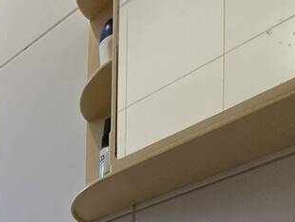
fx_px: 511
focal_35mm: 60
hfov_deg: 24.4
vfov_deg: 17.4
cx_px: -158
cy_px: 445
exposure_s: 1/120
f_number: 1.9
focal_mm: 2.2
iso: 80
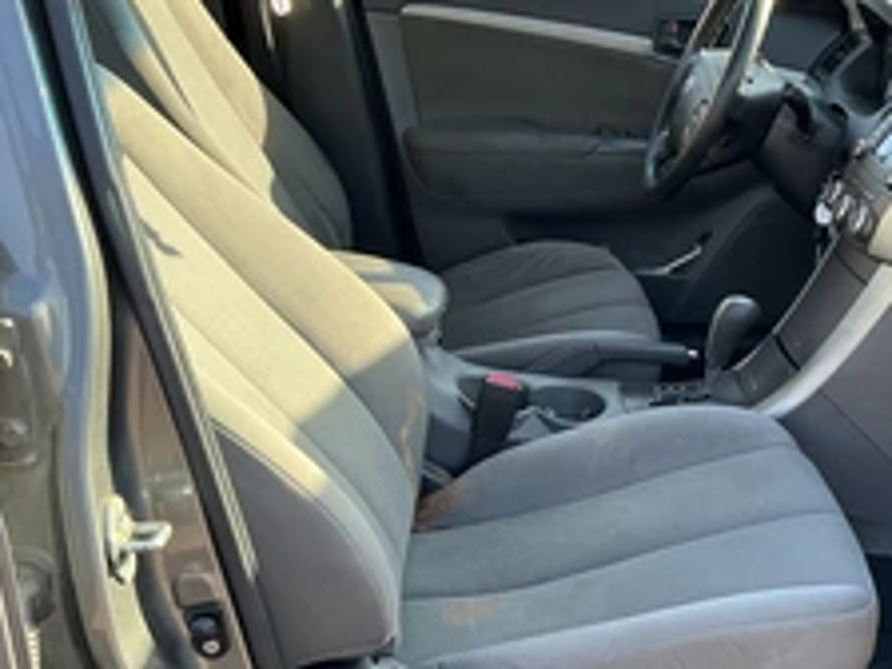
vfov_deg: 28.8
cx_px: 693
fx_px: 1288
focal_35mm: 50
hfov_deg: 37.1
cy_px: 470
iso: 32
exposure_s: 1/122
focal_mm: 3
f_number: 1.8
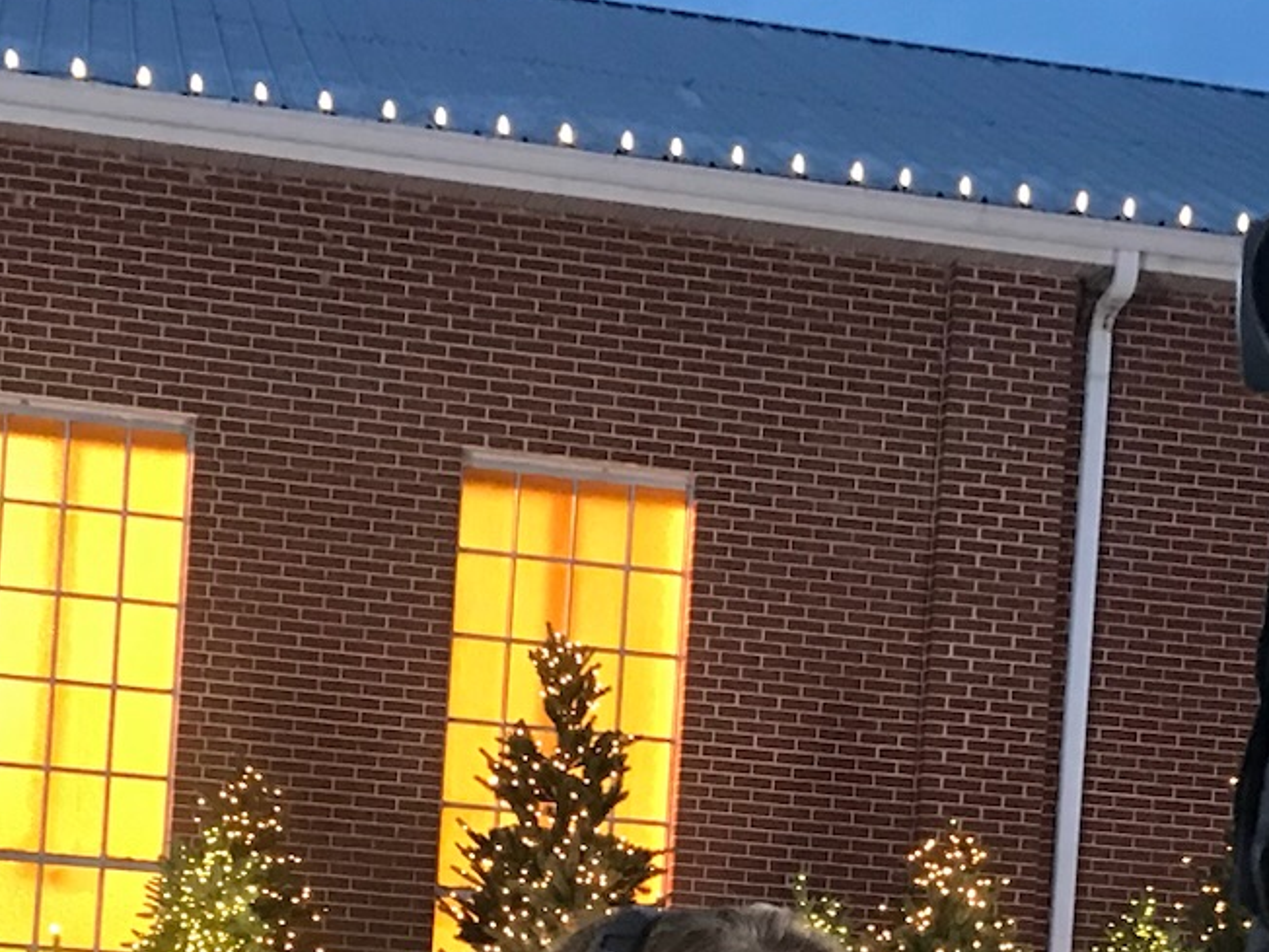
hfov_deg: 22.2
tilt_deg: +0.5
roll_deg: -1.5
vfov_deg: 16.2
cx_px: 716
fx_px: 3226
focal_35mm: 88
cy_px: 1123
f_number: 1.8
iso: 80
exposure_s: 1/15
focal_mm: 3.99
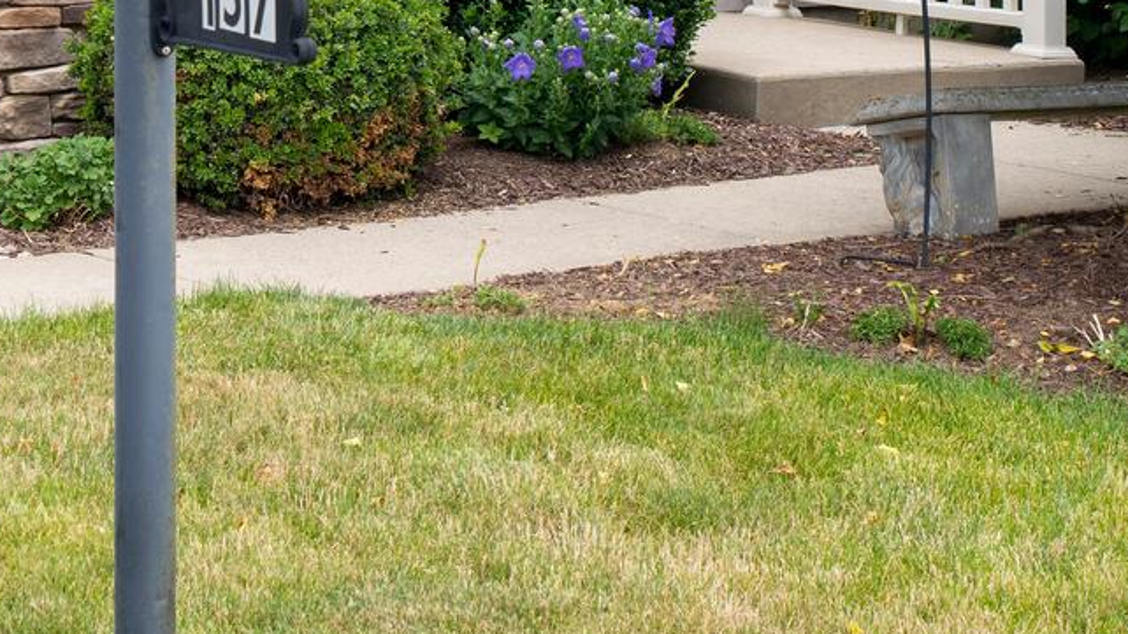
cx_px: 367
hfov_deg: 18.3
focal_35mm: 117
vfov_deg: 10.0
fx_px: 3499
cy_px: -308
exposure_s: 1/60
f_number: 7.1
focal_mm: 35
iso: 100
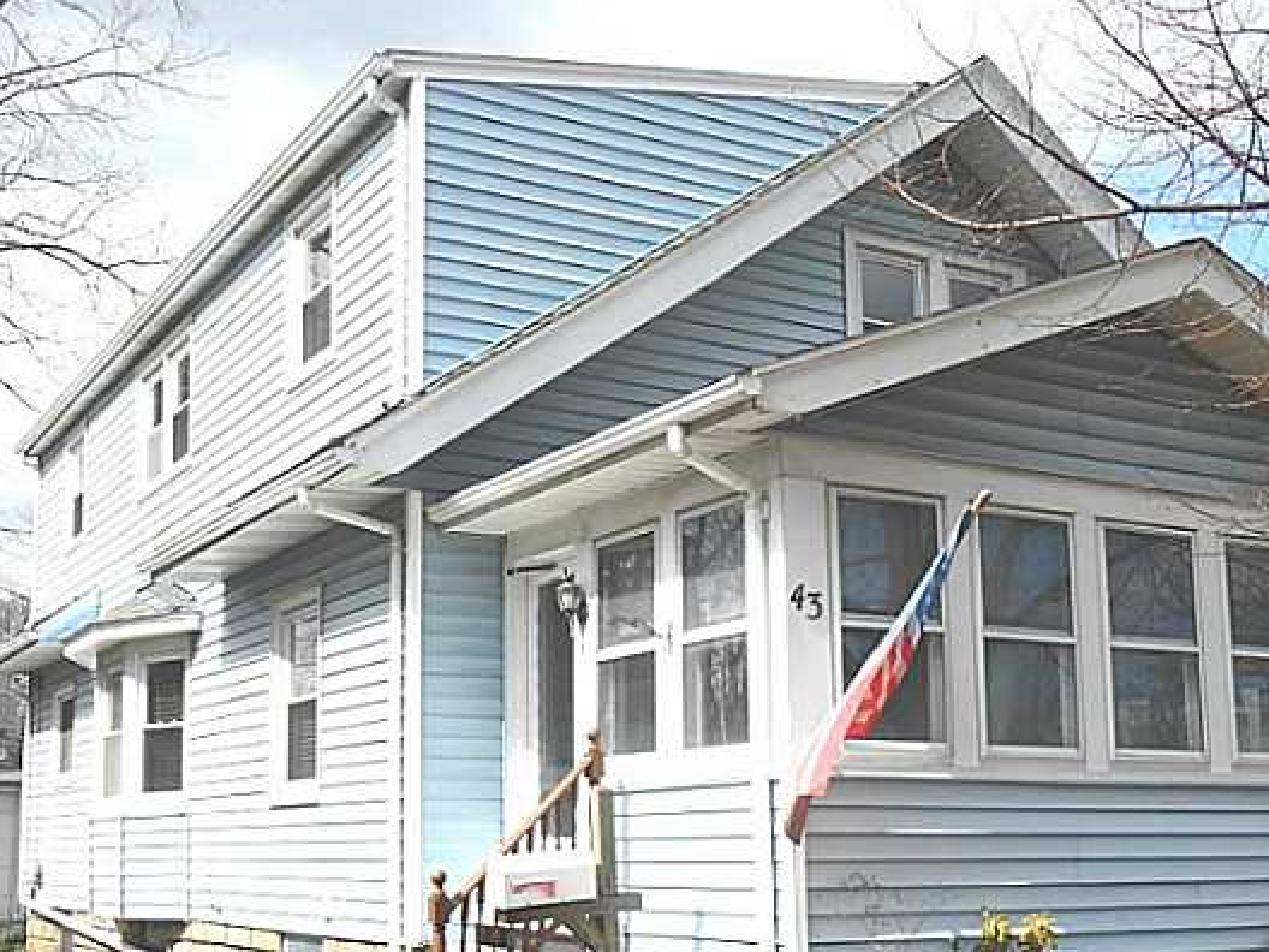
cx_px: 577
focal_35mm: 47
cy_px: 635
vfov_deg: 30.6
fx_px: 1723
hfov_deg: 40.4
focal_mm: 5.5
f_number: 3.6
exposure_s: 1/800
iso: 80
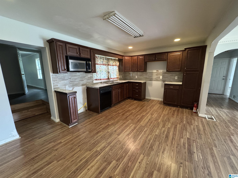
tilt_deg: -11.2
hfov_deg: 102.1
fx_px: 96
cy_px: 89
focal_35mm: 14
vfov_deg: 85.7
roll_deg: +1.0
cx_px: 119
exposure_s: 1/60
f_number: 2.2
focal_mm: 2.22
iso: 1000
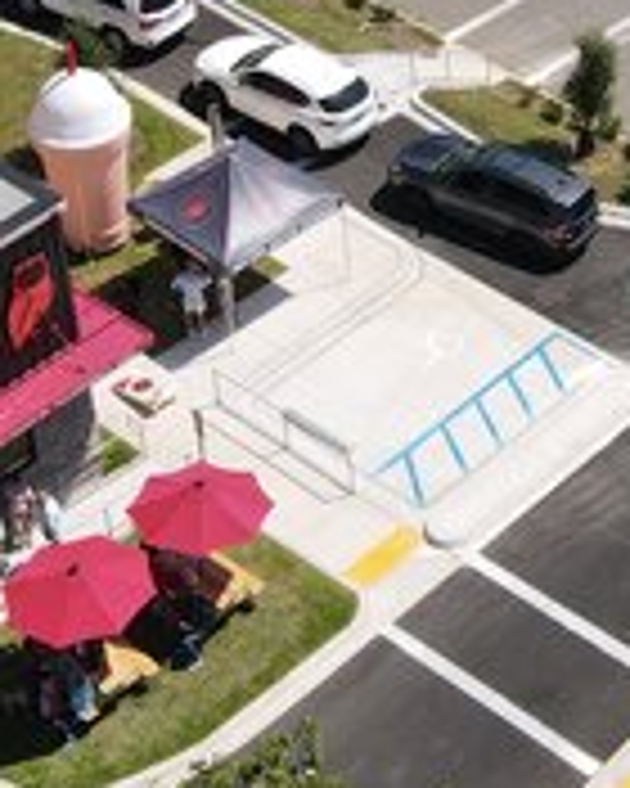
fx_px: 2401
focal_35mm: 103
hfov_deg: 14.3
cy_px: -104
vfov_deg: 17.9
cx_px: 824
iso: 100
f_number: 2.8
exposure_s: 1/725
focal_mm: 4.5
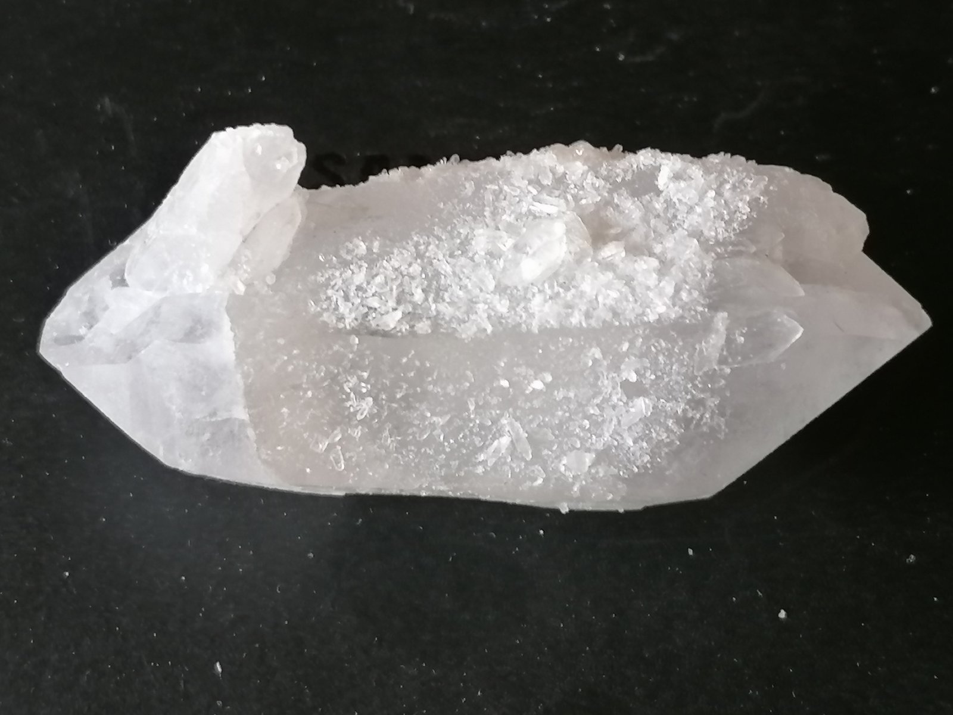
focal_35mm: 73
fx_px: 2010
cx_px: 476
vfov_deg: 20.2
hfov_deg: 26.7
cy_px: 358
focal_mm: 4.75
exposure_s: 1/36
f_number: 1.8
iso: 200
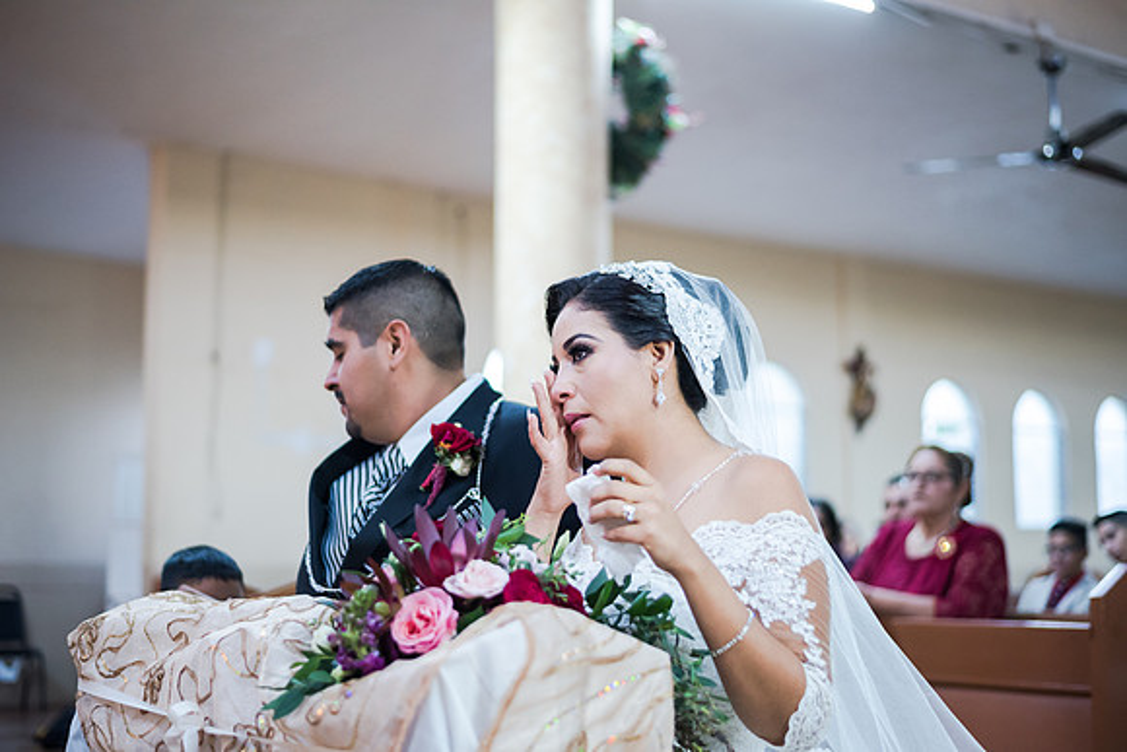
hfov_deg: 39.6
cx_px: 564
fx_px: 1566
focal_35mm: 50
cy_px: 376
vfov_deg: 27.0
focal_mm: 50
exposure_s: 1/160
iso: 1600
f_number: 1.8
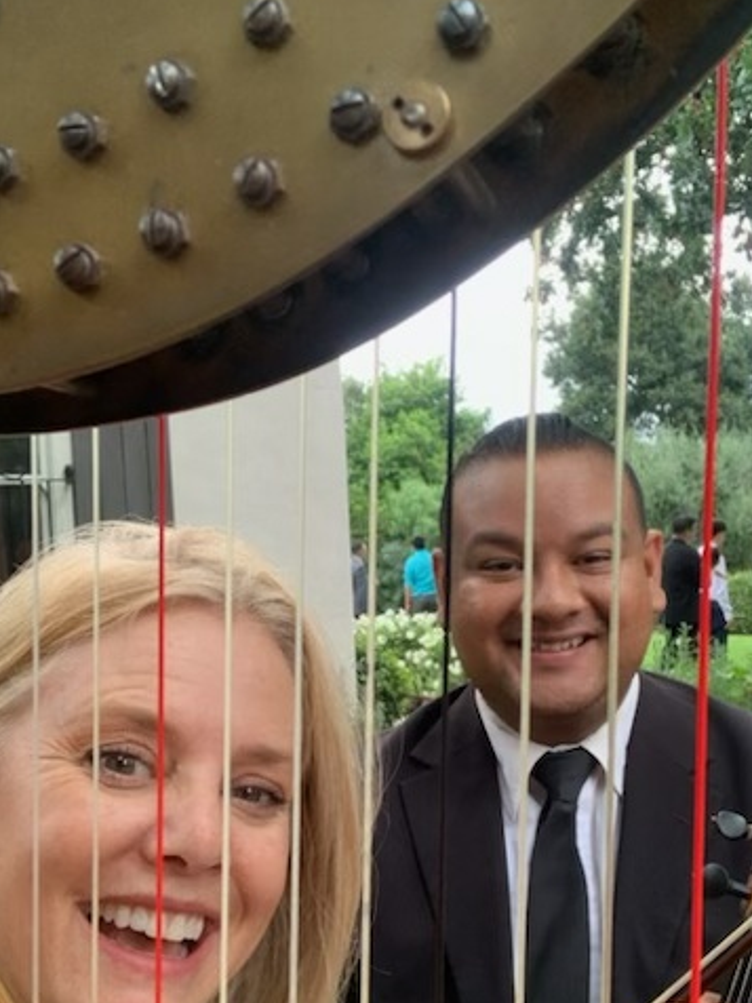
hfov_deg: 33.6
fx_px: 1246
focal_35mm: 43
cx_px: 383
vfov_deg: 43.5
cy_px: 622
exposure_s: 1/60
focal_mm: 2.87
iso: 125
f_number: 2.2
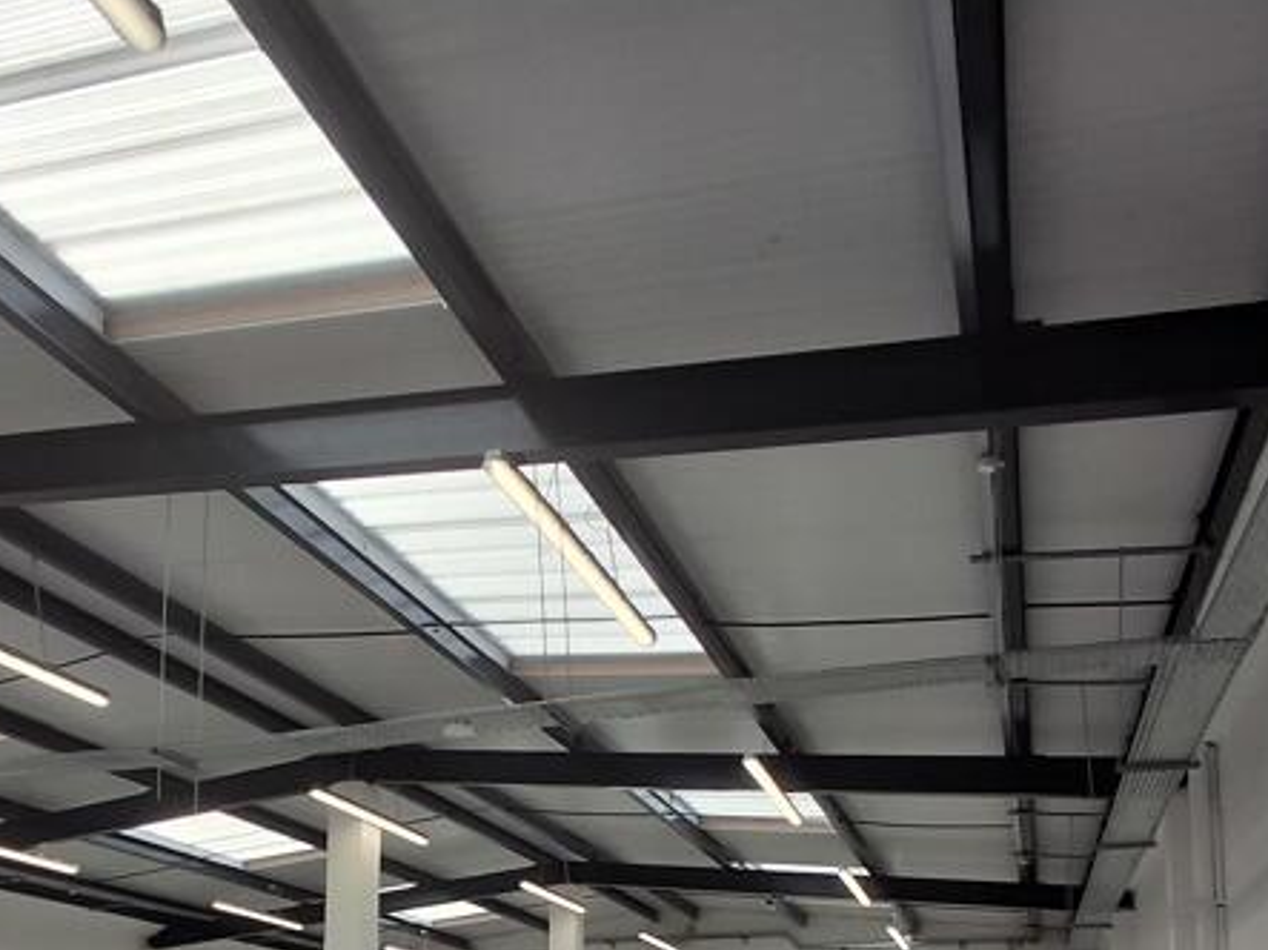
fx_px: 1355
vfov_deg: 34.7
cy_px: 976
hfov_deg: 49.7
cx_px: 478
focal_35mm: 37
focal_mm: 1.64
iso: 40
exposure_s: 1/684
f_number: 2.2
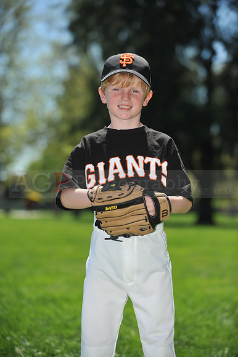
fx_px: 1042
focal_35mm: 105
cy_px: 178
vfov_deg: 19.5
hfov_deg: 13.0
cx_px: 119
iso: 200
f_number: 4
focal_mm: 105
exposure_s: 1/2000
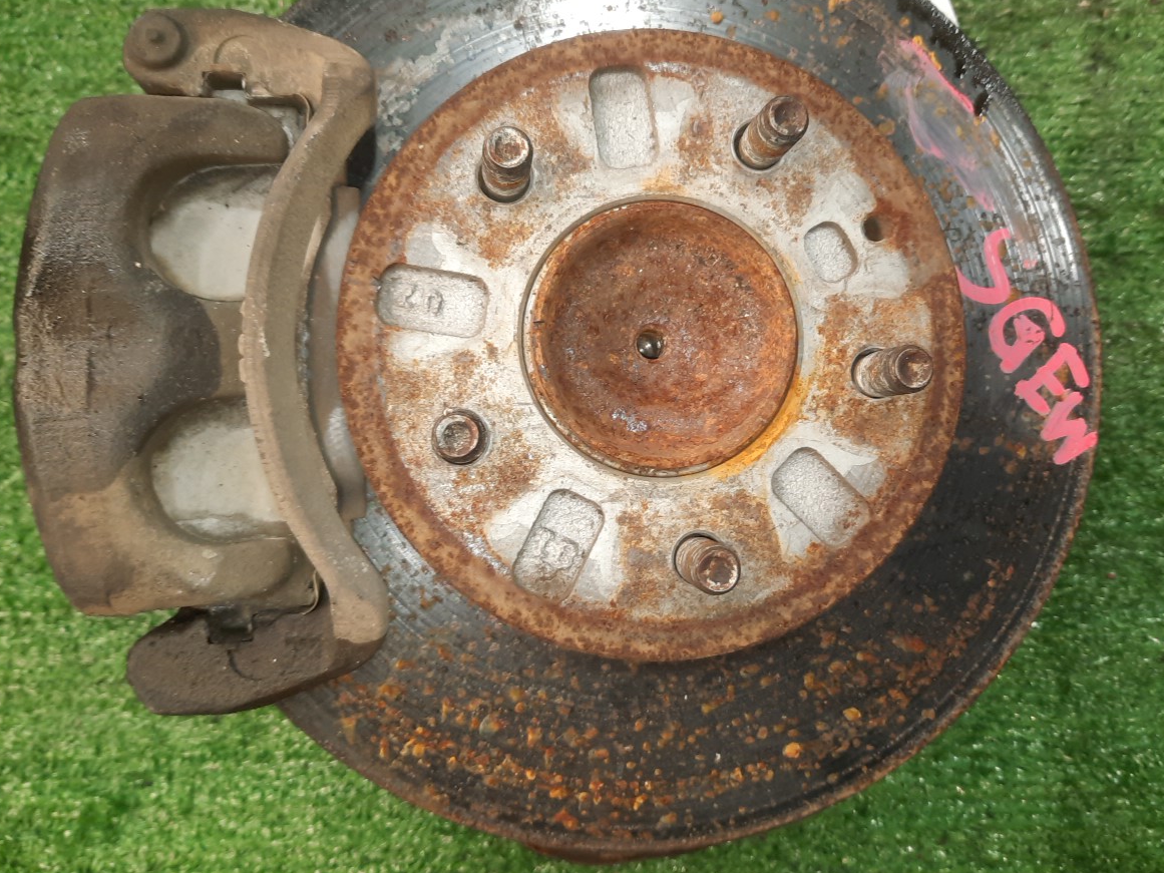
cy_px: 377
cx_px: 611
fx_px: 1043
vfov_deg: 45.3
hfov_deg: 58.3
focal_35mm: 31
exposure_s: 1/50
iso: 192
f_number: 2
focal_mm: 4.6
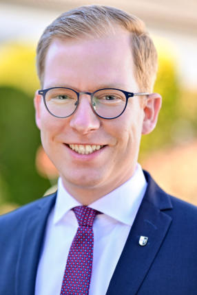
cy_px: 148
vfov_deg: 23.9
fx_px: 699
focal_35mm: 85
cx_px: 98
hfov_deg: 16.0
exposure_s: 1/500
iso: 100
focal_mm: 85
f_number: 1.8
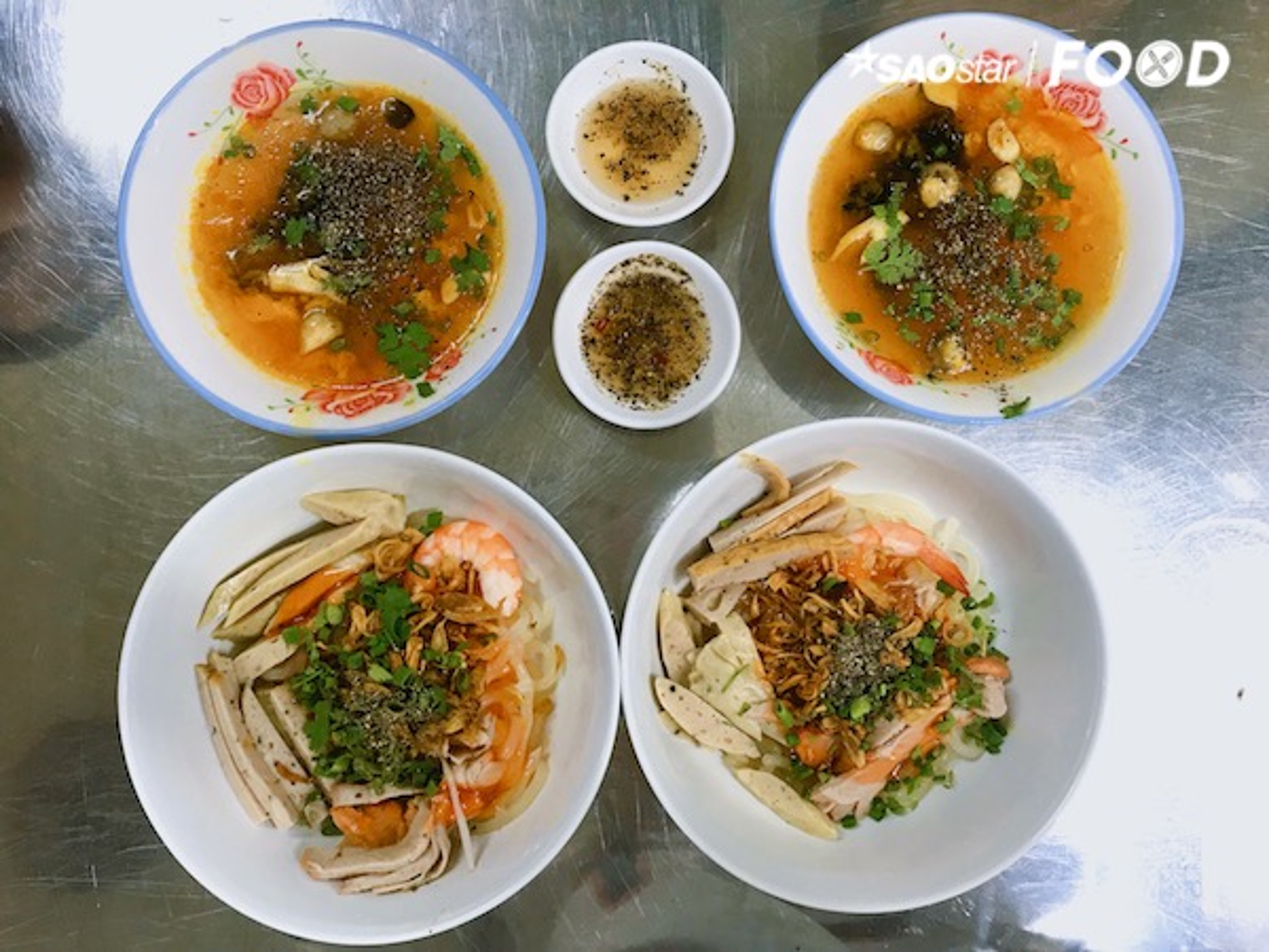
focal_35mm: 28
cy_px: 476
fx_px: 1026
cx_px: 634
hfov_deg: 63.4
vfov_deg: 49.7
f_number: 1.8
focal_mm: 3.99
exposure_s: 1/20
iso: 40
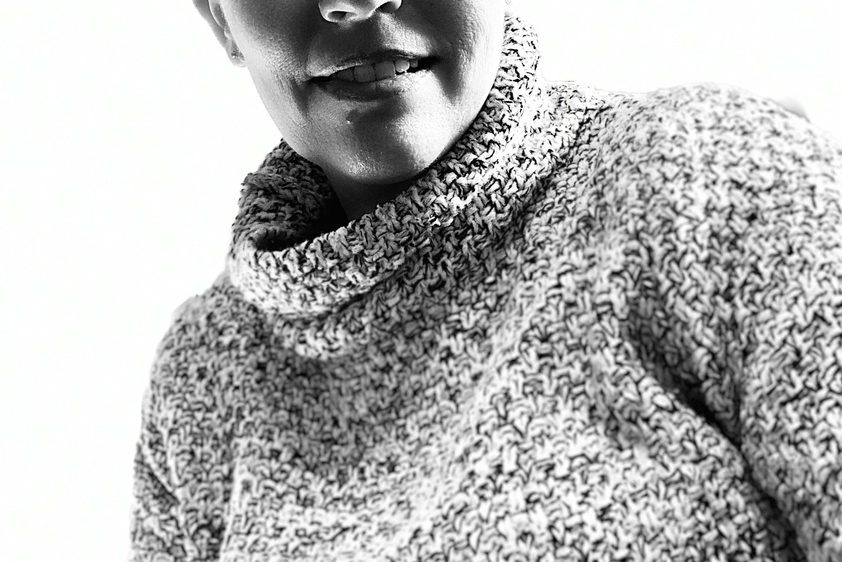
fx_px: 1052
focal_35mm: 45
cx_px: 426
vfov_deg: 28.1
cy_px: 2
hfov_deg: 43.6
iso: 125
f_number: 2.2
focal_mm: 2.87
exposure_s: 1/60
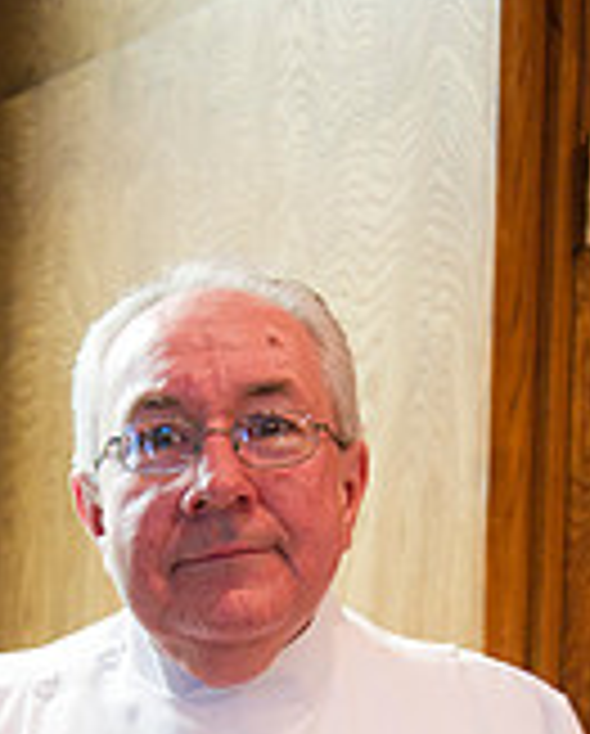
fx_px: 2024
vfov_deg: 19.2
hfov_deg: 16.5
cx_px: 164
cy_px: 919
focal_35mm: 93
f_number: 2.8
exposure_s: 1/100
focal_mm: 36
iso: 2000
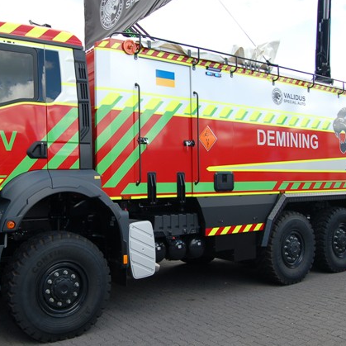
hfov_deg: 46.6
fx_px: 396
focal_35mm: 35
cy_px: 173
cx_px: 120
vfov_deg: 47.2
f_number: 6.3
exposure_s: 1/160
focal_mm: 18
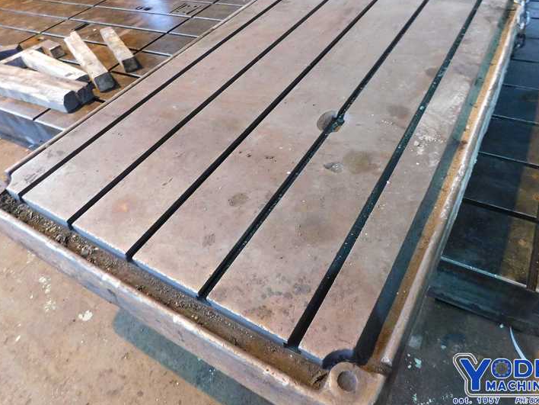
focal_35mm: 26
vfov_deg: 53.0
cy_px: 185
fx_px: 405
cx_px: 282
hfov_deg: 67.3
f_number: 3
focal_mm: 4
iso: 720
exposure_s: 1/8
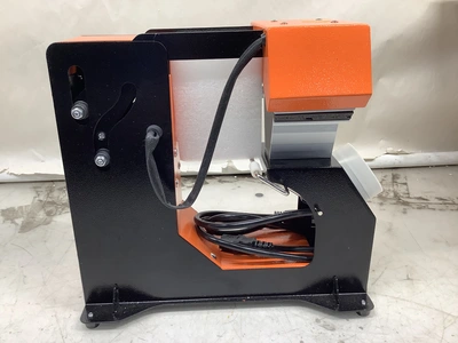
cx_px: 229
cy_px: 172
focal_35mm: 31
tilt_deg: -22.9
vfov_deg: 45.4
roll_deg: +1.2
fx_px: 410
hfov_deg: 58.4
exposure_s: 1/50
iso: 50
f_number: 2.4
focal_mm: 3.3
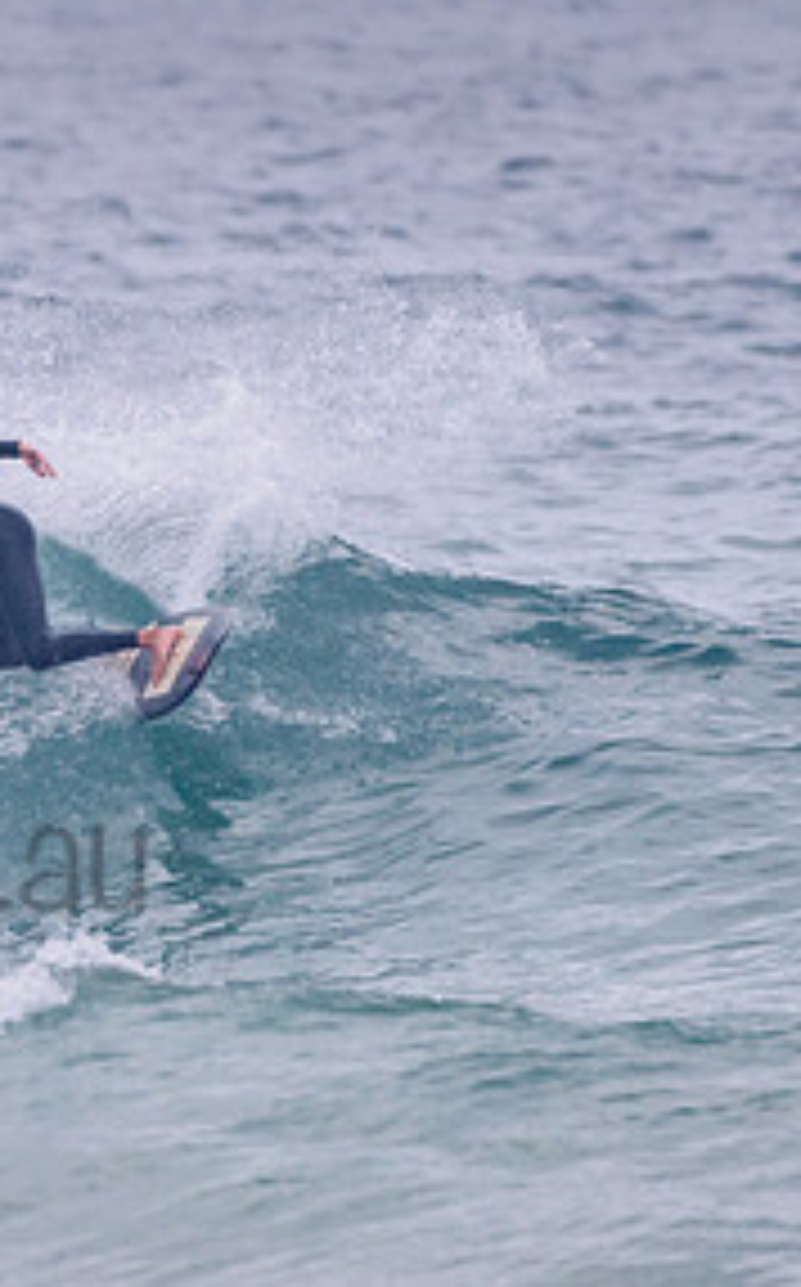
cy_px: 617
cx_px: -93
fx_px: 44458
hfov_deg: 1.0
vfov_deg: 1.7
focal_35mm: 1269
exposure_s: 1/2000
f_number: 5.6
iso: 800
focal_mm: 500
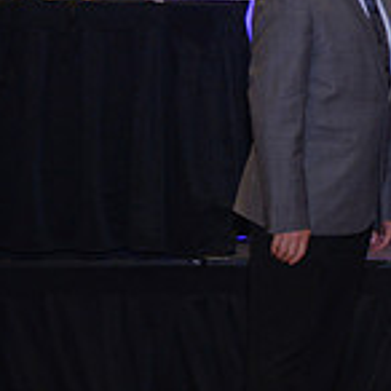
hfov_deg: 8.0
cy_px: 79
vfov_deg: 8.4
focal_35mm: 209
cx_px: 745
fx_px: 2671
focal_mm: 62
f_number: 4
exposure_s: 1/250
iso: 1000
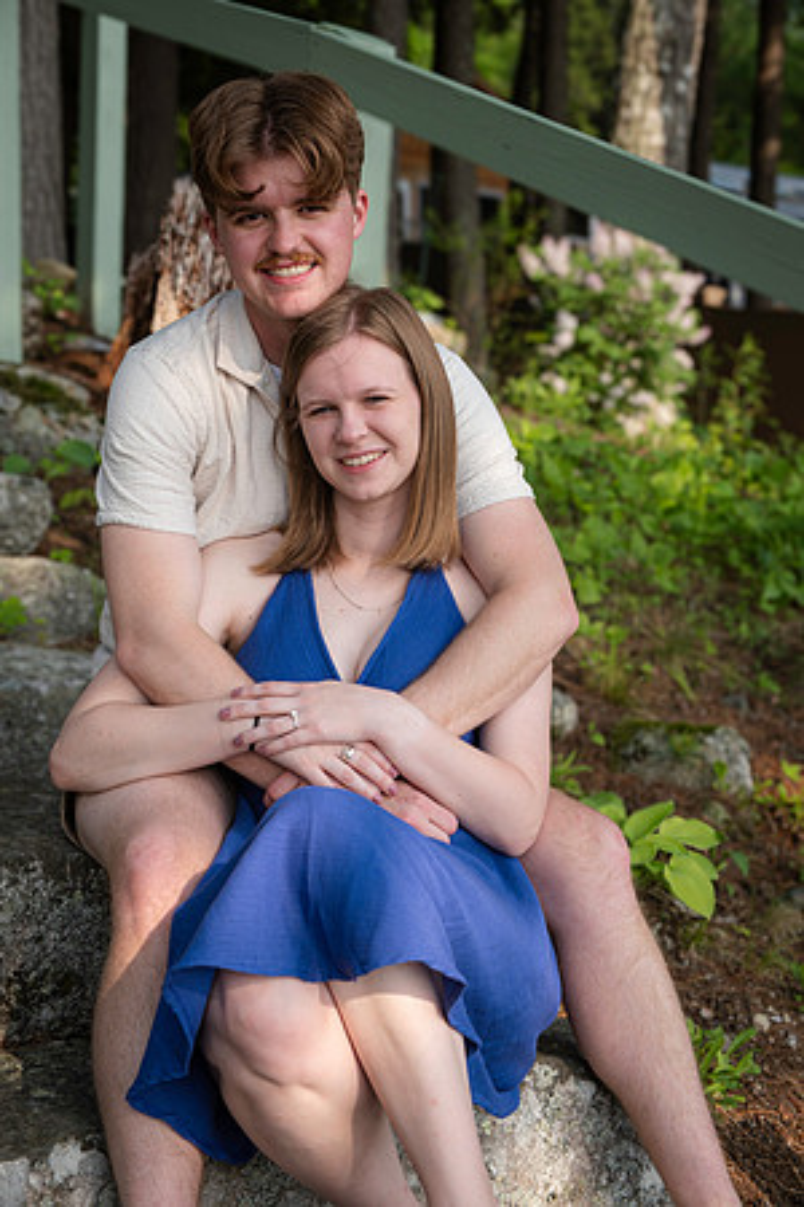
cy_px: 604
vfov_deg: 38.9
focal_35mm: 51
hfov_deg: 26.5
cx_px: 402
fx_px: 1708
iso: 320
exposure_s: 1/450
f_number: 5.6
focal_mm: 34.3
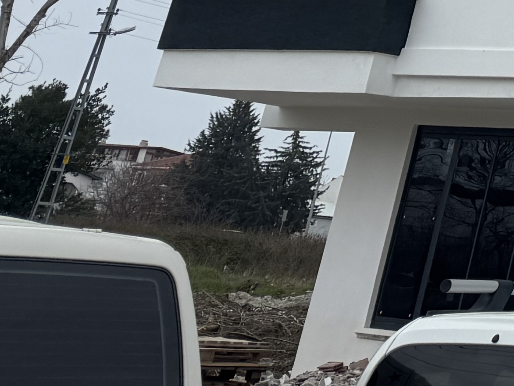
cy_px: -474
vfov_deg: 11.1
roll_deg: -4.4
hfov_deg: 13.0
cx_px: 1208
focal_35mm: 117
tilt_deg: +23.8
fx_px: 1737
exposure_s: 1/2041
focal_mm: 6.76
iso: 80
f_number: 1.78
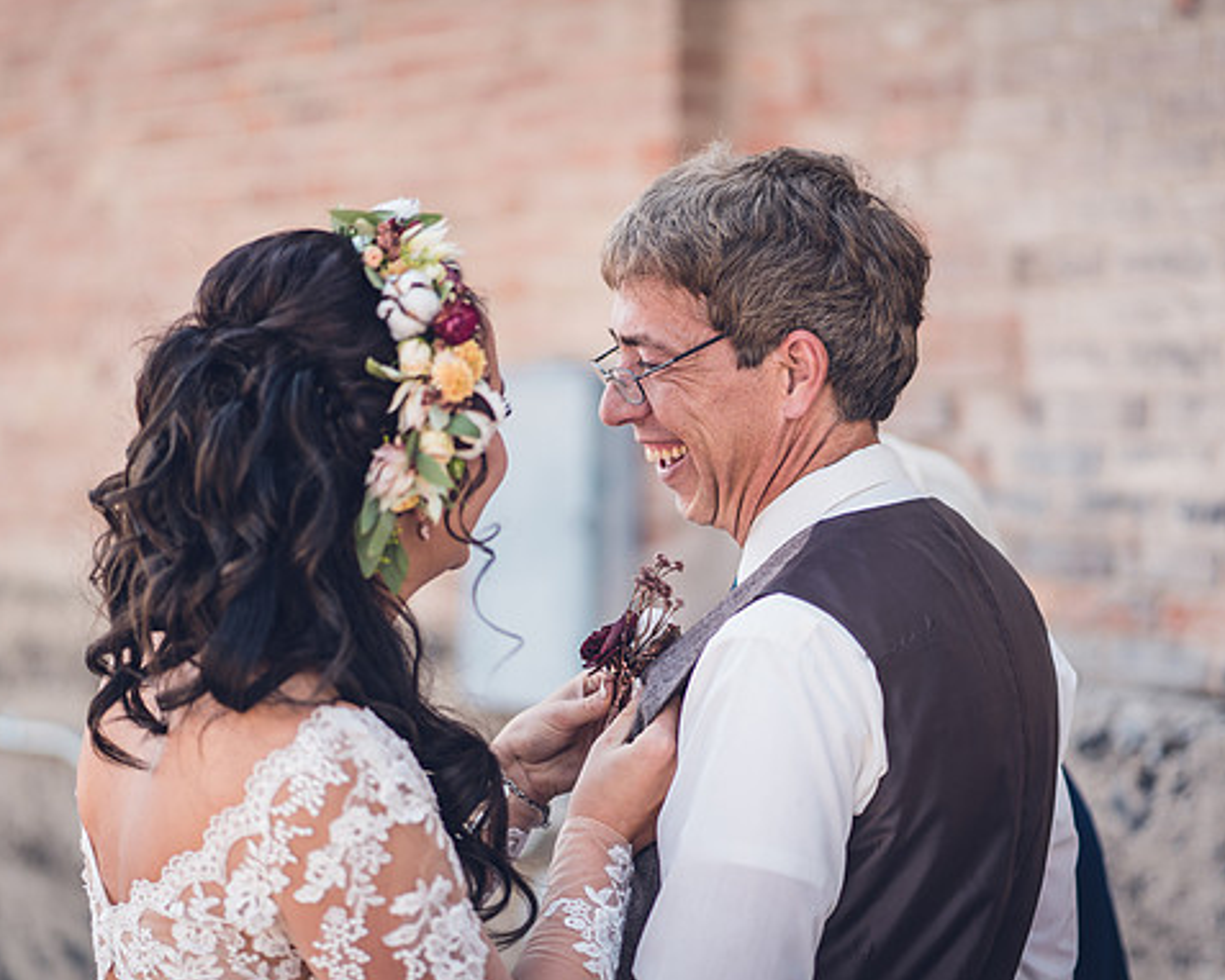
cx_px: 609
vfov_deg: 15.9
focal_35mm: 97
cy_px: 491
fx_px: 3518
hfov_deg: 19.8
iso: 100
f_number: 1.8
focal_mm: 85
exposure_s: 1/1250
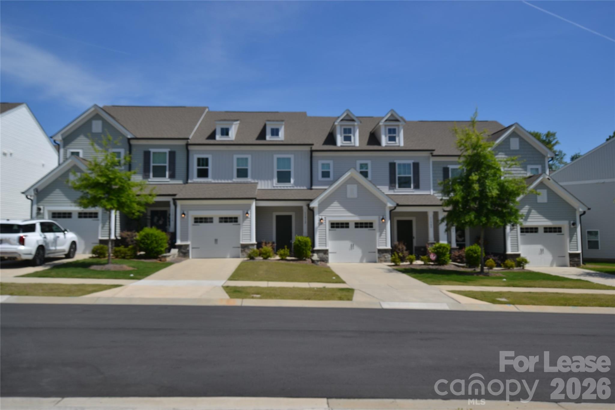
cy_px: 205
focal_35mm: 28
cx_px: 308
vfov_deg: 45.7
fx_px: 487
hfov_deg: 64.6
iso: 100
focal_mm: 19
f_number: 9
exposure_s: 1/320
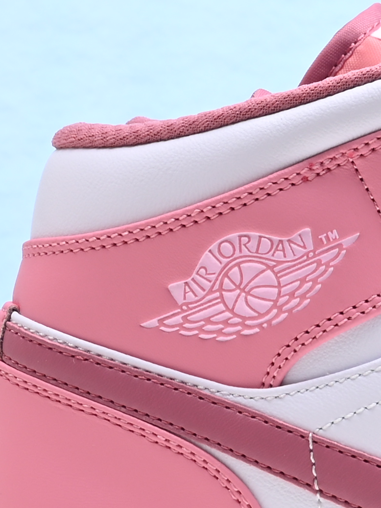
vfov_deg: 9.3
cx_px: 618
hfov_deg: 6.9
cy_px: 126
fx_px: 3111
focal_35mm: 212
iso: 100
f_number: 16
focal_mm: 38
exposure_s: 1/2
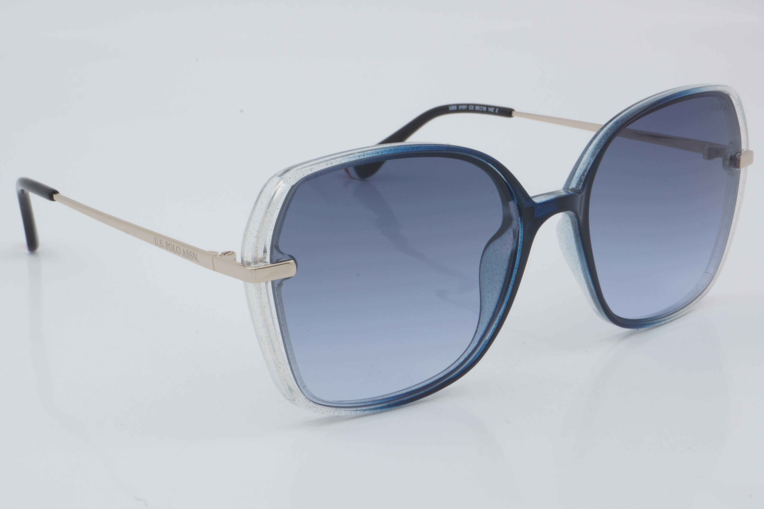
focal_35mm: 75
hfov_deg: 27.0
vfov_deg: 18.2
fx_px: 1592
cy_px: 254
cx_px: 382
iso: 100
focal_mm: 50
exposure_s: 1/3
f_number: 32
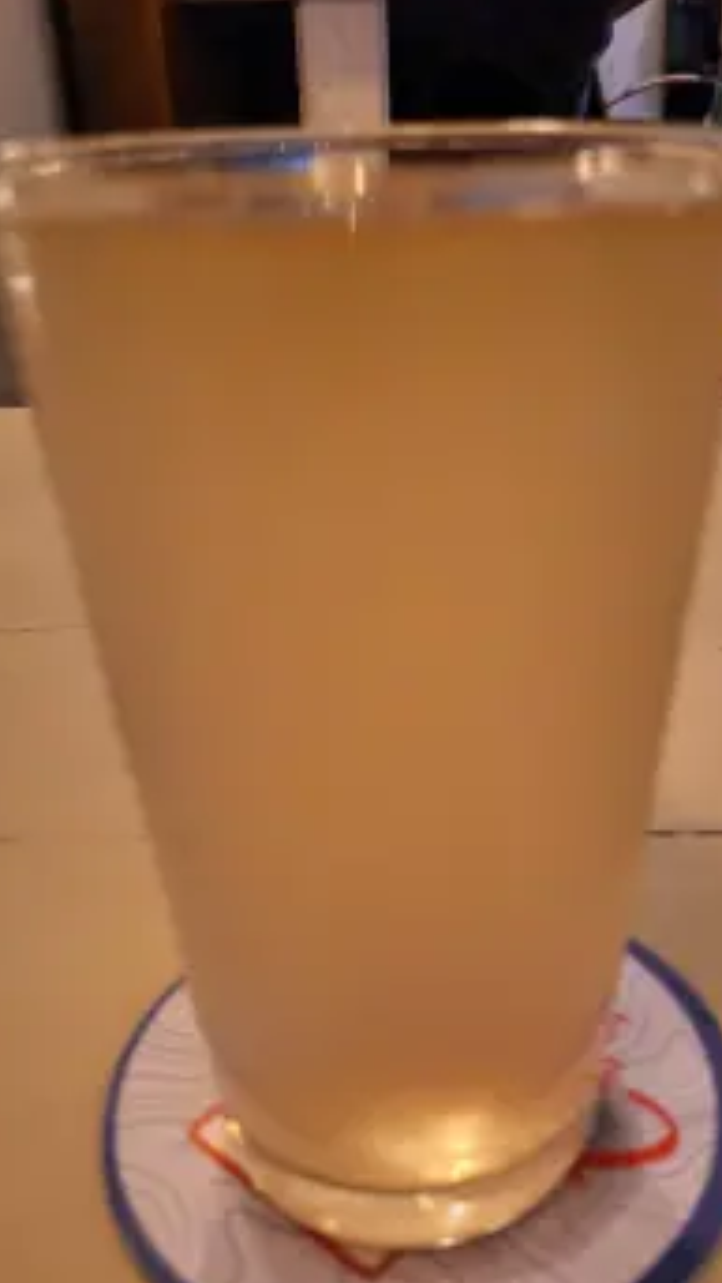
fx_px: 1123
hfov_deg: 35.6
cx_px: 412
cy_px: 696
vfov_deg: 59.4
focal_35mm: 33
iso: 800
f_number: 1.8
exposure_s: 1/50
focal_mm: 5.4
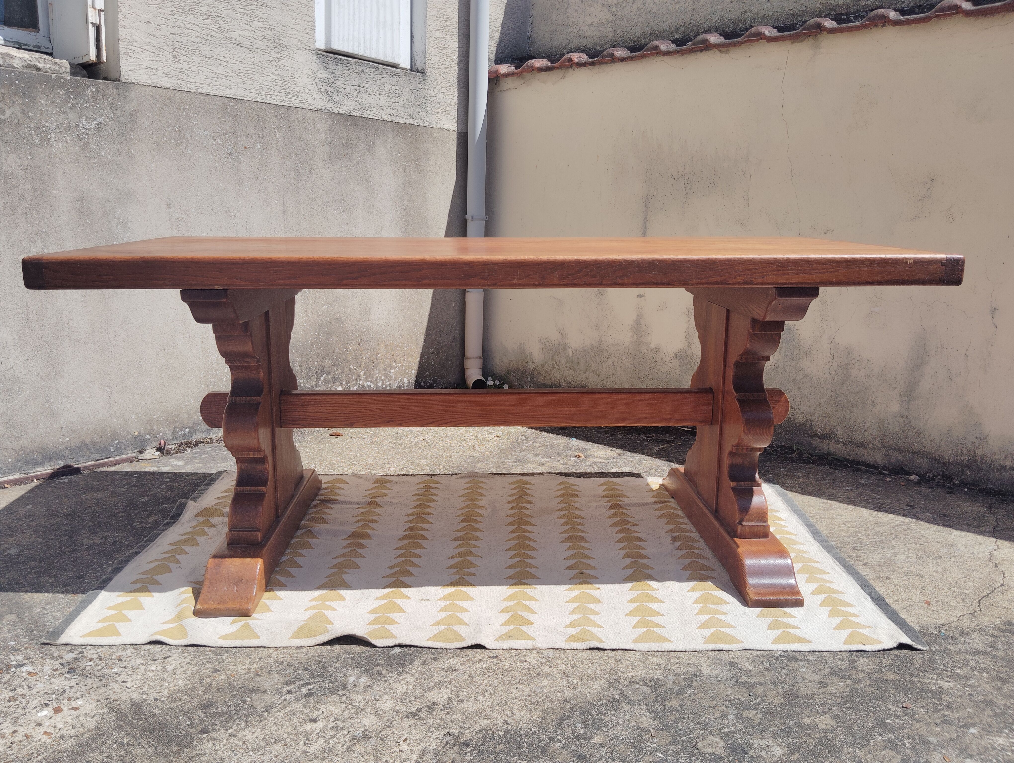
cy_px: 382
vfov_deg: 49.9
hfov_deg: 63.4
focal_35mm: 28
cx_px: 507
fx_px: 821
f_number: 1.8
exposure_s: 1/1027
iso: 50
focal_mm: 4.22
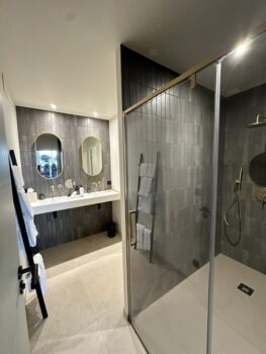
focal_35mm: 14
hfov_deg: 85.7
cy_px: 177
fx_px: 143
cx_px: 133
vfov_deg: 102.0
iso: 500
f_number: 2.2
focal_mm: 2.22
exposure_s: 1/50
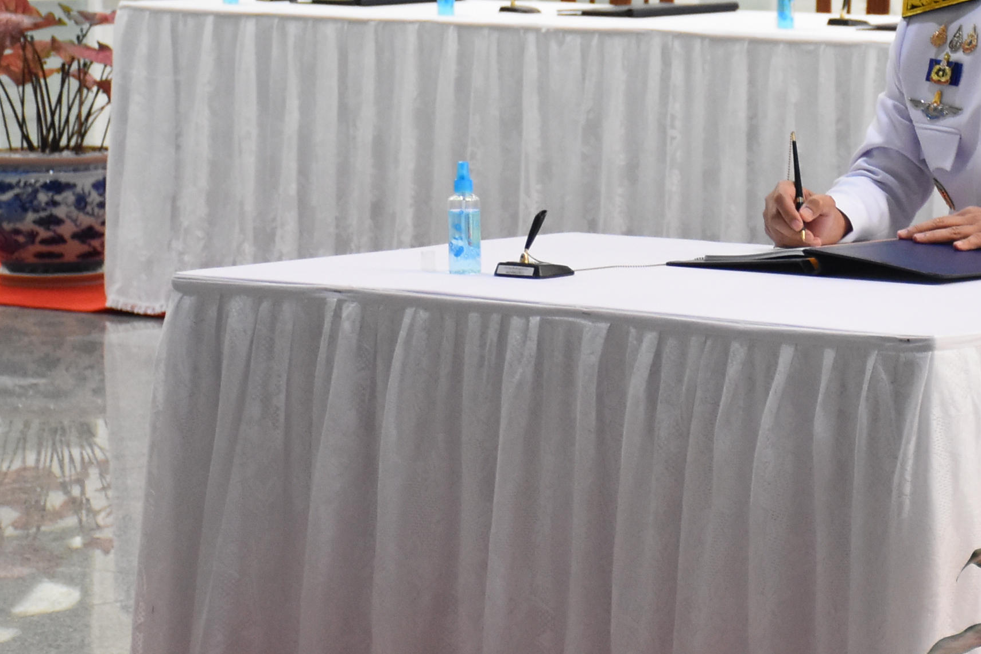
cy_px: 80
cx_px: 1065
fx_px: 6023
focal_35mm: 221
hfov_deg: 9.2
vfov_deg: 6.2
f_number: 4.8
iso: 1600
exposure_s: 1/125
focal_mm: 56
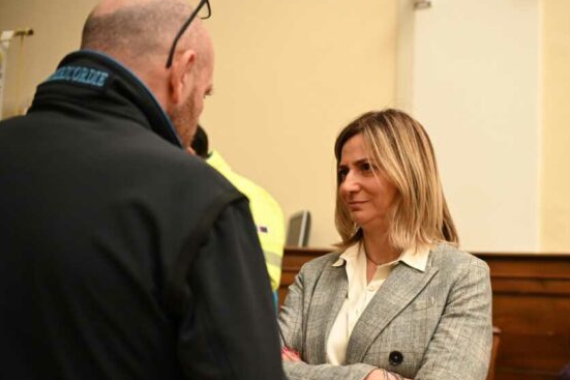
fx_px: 760
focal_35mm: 48
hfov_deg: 40.8
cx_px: 359
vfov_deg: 28.0
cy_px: 227
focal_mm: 38
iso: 3200
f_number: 3.2
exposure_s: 1/320
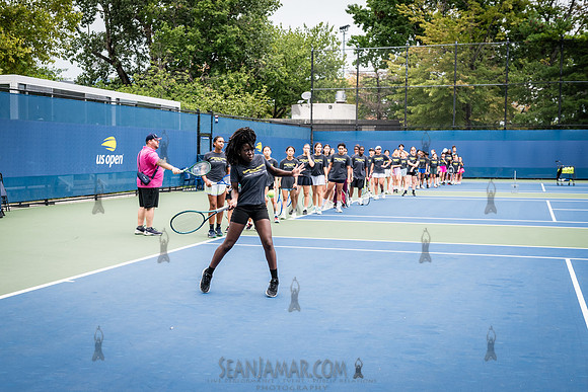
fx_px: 801
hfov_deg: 40.2
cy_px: 224
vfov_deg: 27.5
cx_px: 243
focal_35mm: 49
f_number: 4.5
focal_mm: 40
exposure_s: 1/800
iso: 400
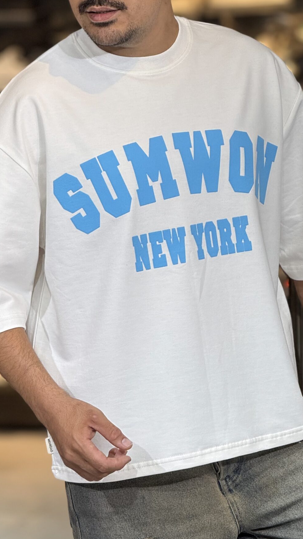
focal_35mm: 191
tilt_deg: -3.4
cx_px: 160
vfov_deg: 11.3
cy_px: 192
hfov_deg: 6.4
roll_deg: +0.5
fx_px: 2727
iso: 100
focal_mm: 15.66
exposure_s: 1/100
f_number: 2.8
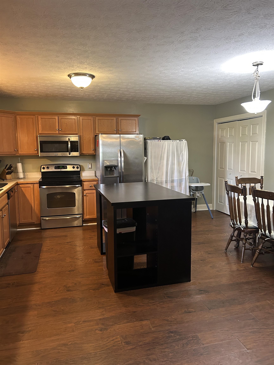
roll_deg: +1.0
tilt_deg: -6.9
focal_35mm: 26
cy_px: 182
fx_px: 274
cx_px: 137
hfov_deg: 53.1
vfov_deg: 67.3
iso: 320
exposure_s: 1/60
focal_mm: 5.7
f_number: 1.5
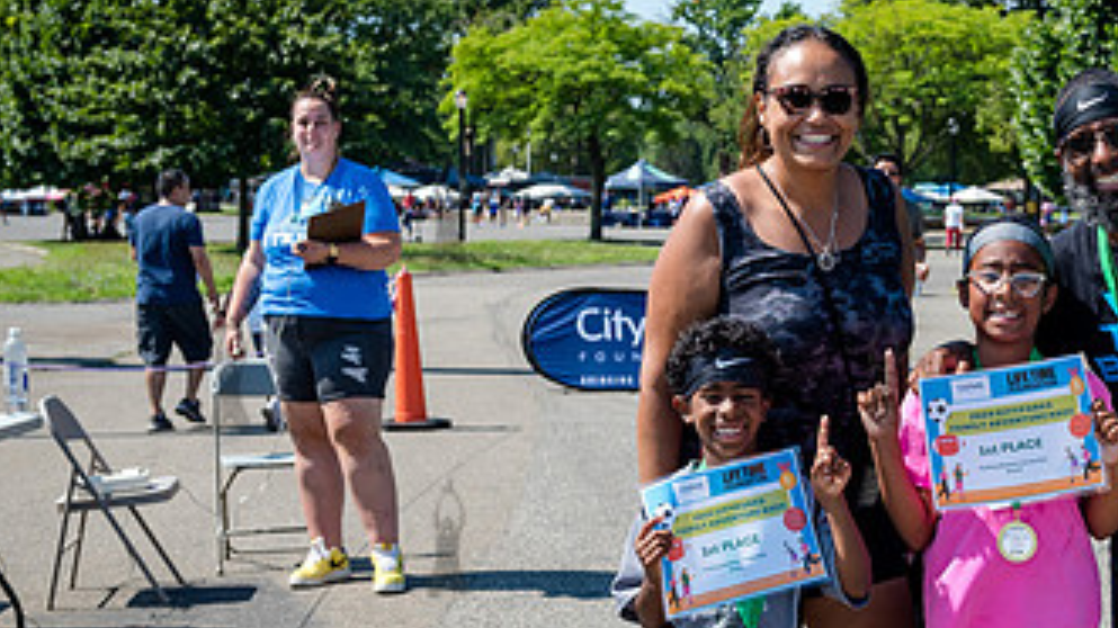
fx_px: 2164
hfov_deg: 28.5
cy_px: 384
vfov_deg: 16.5
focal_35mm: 73
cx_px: 854
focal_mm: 38
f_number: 4
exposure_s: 1/1250
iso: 200
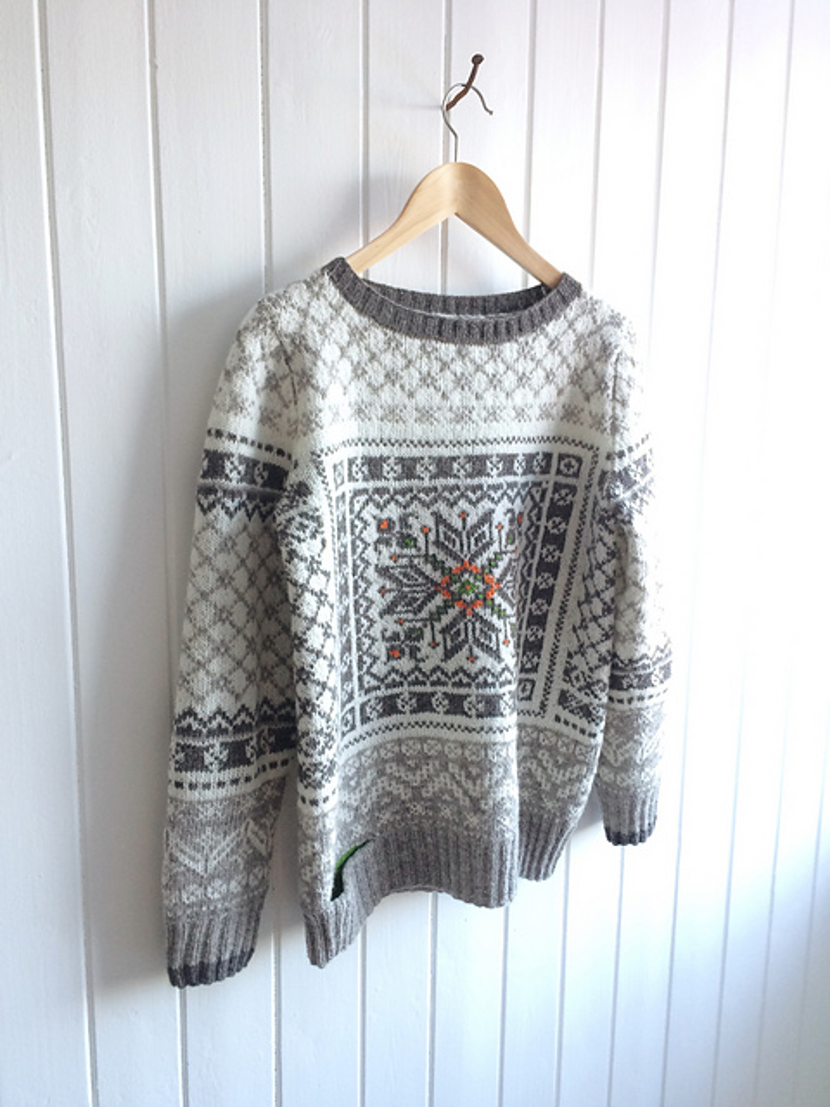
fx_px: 927
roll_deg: +1.1
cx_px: 415
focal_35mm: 29
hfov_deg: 48.2
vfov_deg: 61.7
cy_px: 554
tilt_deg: -13.1
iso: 64
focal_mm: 4.15
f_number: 2.2
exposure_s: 1/33
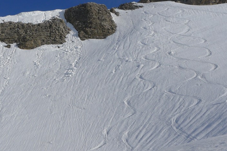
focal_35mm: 60
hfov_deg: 33.0
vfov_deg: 22.6
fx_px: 378
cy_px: 67
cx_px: 69
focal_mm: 7.5
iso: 80
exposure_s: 1/800
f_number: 5.6
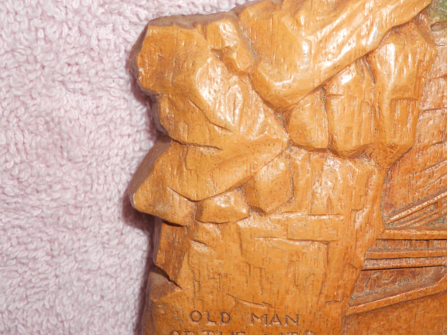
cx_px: 287
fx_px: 568
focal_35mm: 44
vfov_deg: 32.8
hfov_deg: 42.5
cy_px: 193
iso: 80
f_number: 8.8
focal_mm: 5.8
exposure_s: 1/25
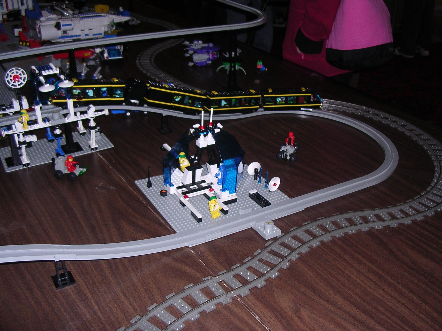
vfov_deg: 37.7
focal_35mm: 38
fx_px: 485
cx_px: 221
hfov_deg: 49.0
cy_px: 166
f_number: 2.8
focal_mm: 5.8
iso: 100
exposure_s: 1/60.1
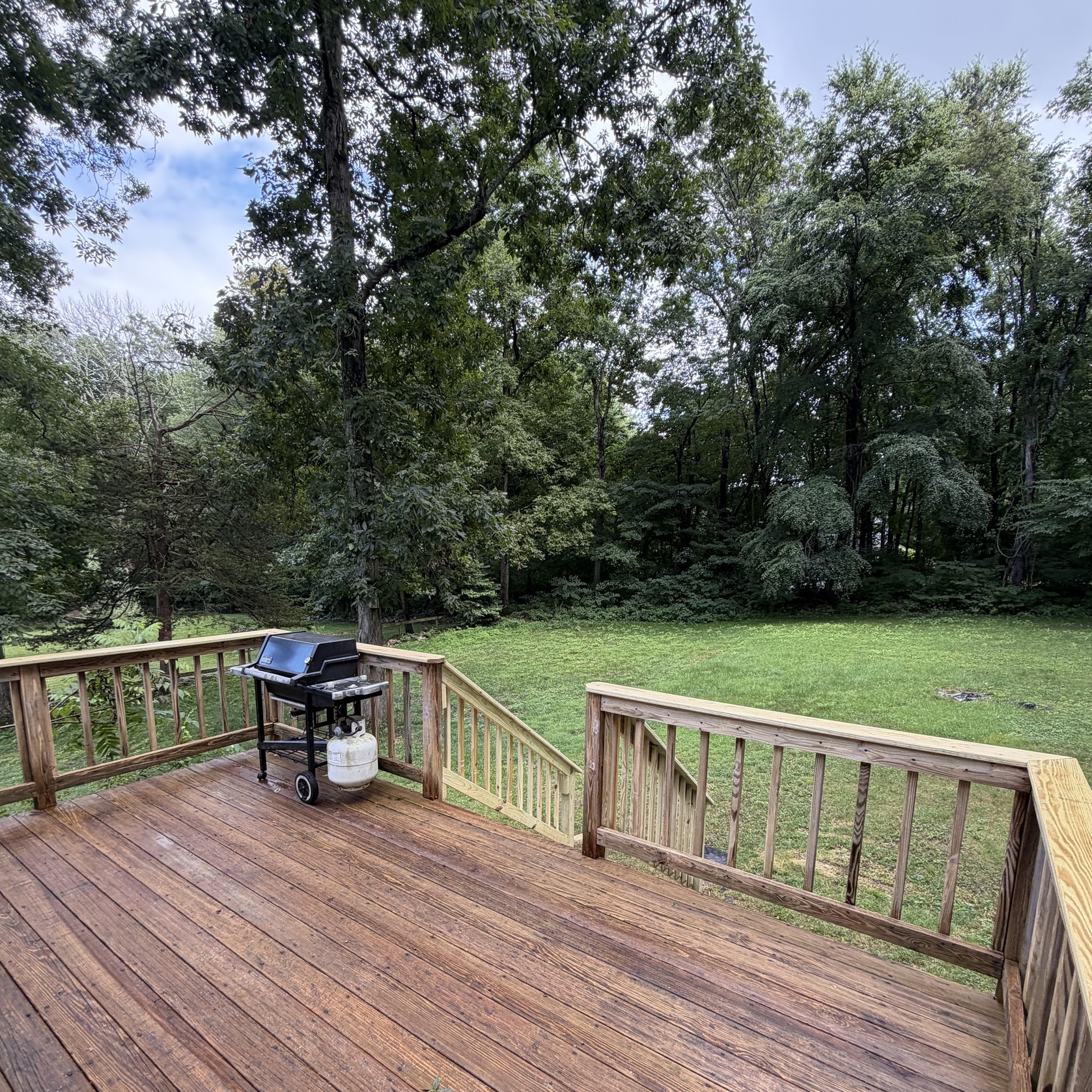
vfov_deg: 83.2
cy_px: 642
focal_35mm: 17
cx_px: 549
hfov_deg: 84.0
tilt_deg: -9.8
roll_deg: -1.0
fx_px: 607
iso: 64
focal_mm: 2.22
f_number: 2.2
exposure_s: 1/121
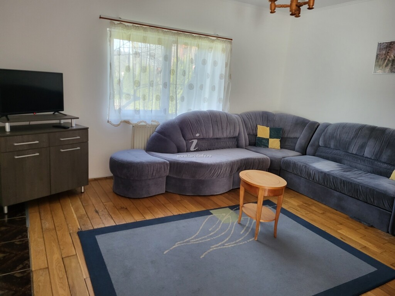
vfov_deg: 53.1
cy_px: 148
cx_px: 198
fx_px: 297
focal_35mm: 26
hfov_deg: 67.3
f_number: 1.8
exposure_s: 1/100
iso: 250
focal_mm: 5.4
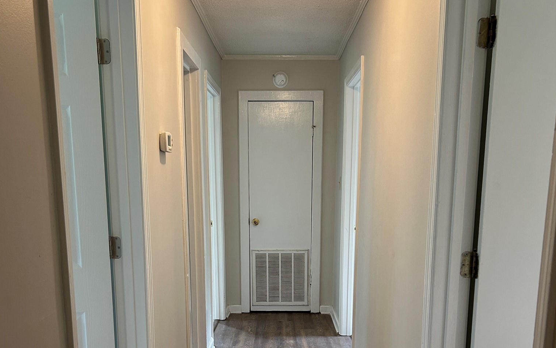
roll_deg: -1.0
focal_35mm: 37
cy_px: 285
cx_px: 277
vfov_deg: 33.3
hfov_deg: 52.8
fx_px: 561
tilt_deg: -12.1
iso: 160
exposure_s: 1/60
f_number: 1.5
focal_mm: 5.7
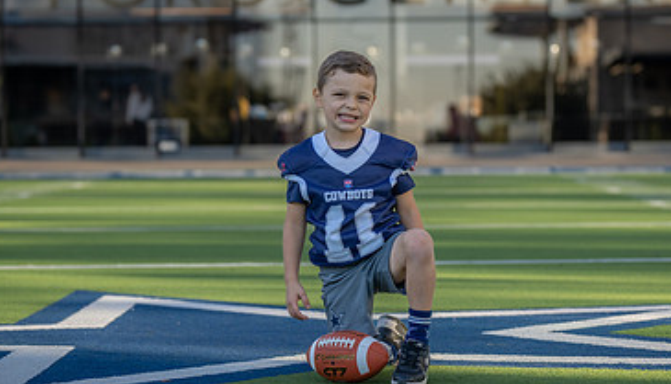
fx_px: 2645
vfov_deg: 8.3
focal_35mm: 148
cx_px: 337
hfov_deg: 14.5
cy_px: 224
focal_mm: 80
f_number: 2.8
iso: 100
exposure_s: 1/500
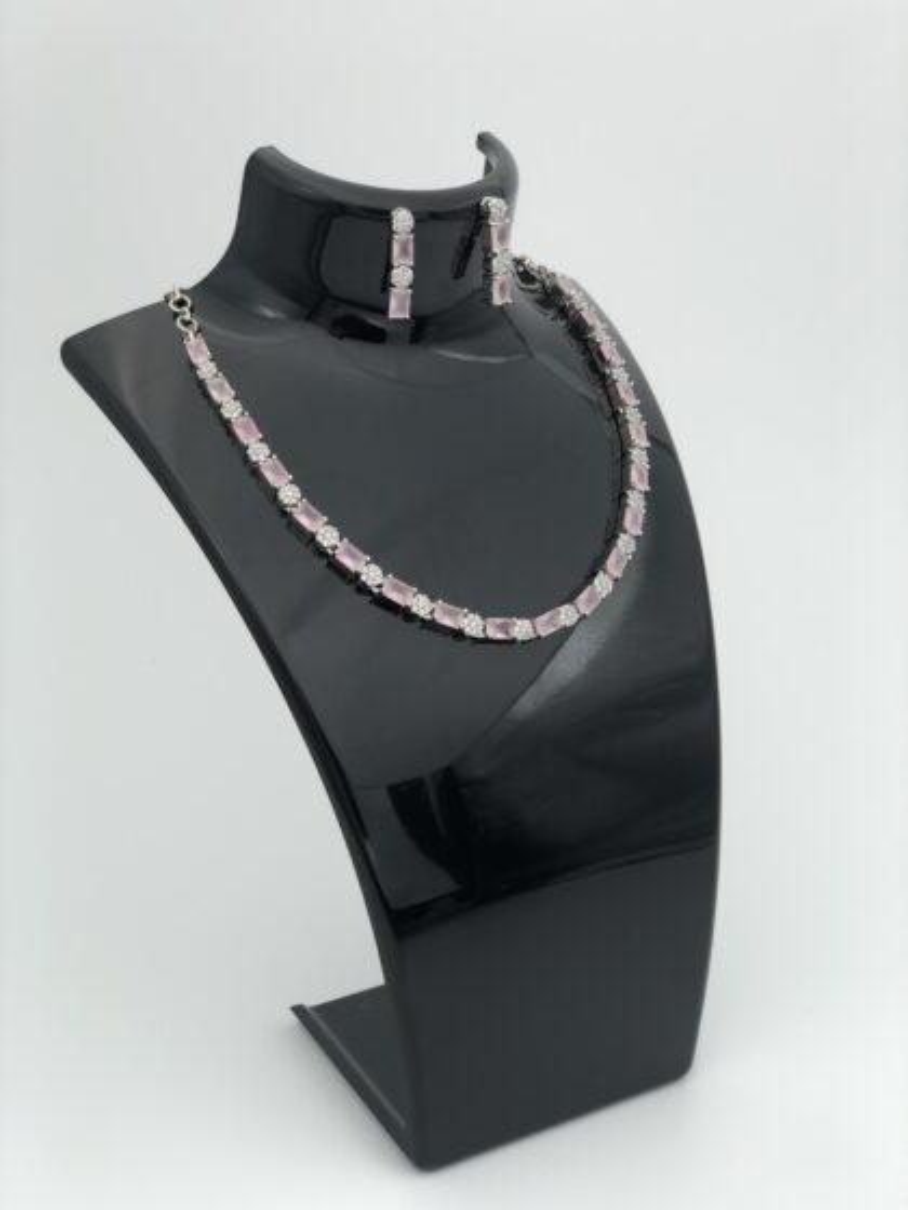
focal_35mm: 52
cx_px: 454
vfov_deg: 36.8
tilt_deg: -23.6
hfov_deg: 28.0
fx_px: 1819
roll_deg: -1.2
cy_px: 605
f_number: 2.4
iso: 16
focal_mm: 6
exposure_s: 1/118
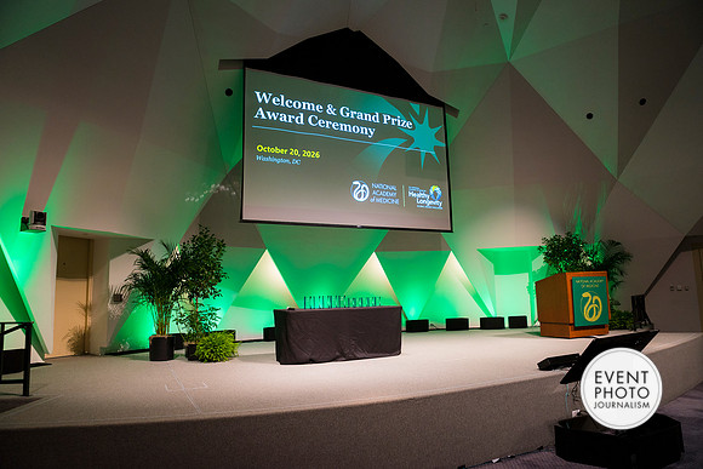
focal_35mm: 22
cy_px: 234
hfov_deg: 78.6
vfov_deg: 57.3
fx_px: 430
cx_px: 352
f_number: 4
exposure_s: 1/80
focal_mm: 22
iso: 400
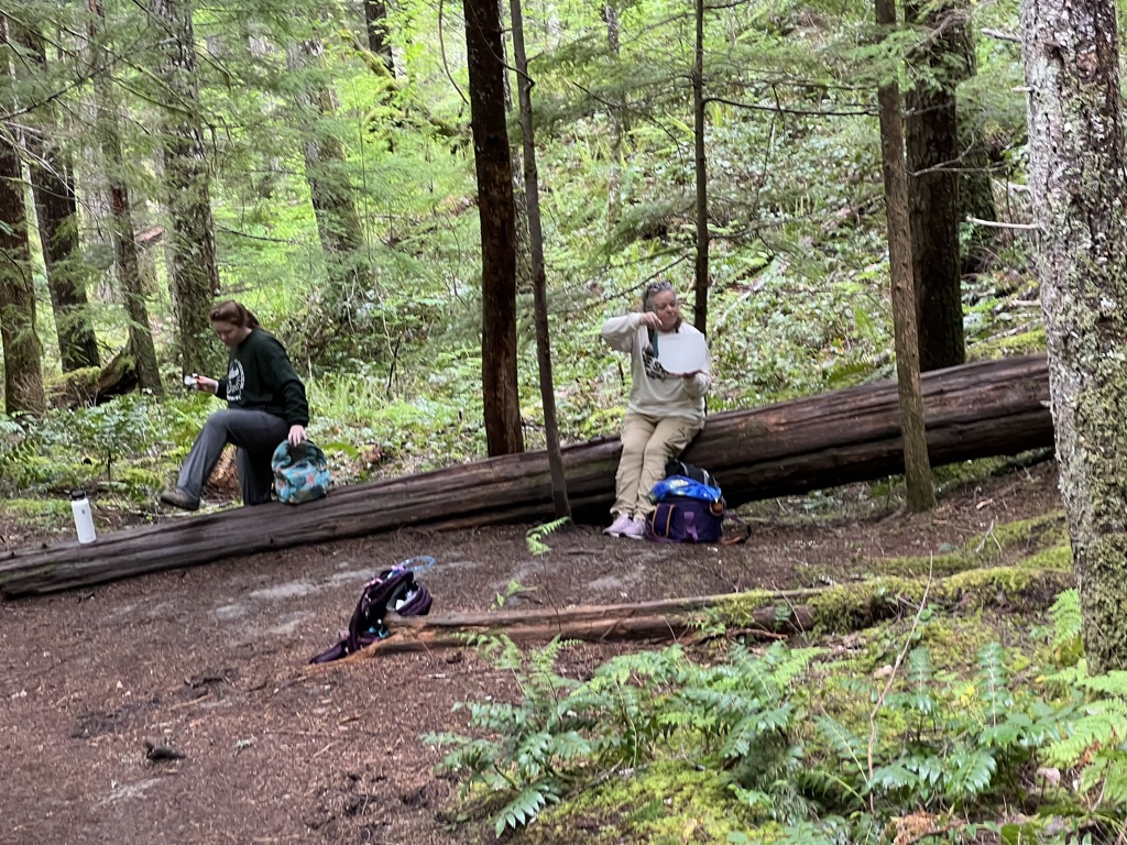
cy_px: 422
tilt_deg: -15.8
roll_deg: +2.7
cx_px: 564
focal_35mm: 77
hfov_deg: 25.3
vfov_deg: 19.1
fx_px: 2507
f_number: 2.8
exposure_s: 1/60
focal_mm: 9
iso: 200
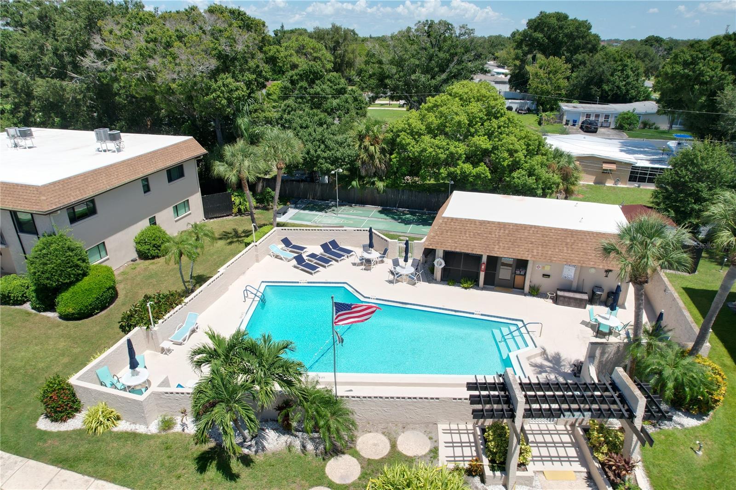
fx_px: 450
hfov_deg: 78.6
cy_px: 245
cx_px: 368
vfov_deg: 57.2
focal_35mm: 22
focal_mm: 8.38
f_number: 2.8
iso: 100
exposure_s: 1/640
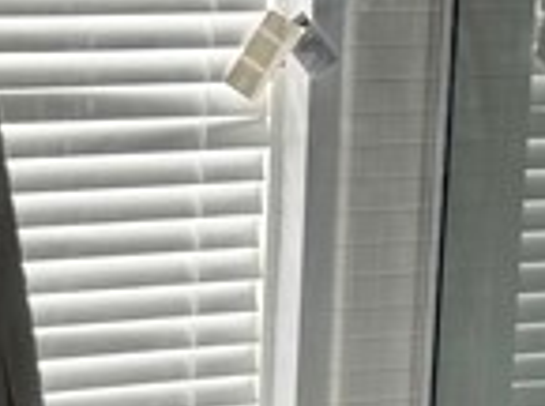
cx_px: -192
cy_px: 748
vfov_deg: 8.3
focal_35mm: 170
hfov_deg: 11.3
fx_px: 2670
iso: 100
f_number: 1.78
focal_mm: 6.76
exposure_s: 1/410
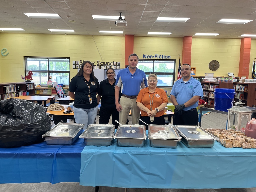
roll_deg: -0.7
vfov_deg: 53.1
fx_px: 192
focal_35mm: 26
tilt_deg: -6.8
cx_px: 128
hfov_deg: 67.3
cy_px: 96
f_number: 1.6
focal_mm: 5.1
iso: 50
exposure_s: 1/100
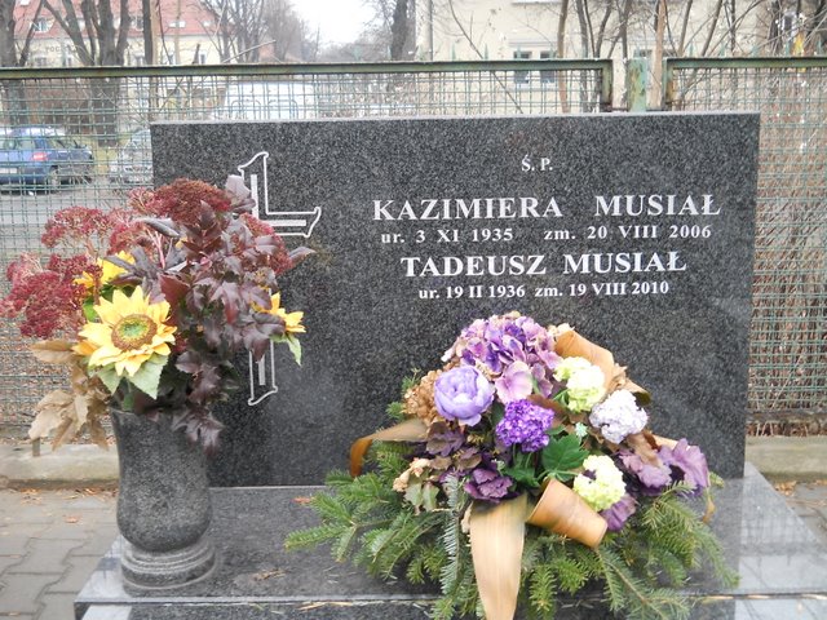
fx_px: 980
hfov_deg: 45.8
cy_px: 310
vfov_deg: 35.1
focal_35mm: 41
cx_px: 414
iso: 80
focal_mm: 6.72
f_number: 3.1
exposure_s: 1/40
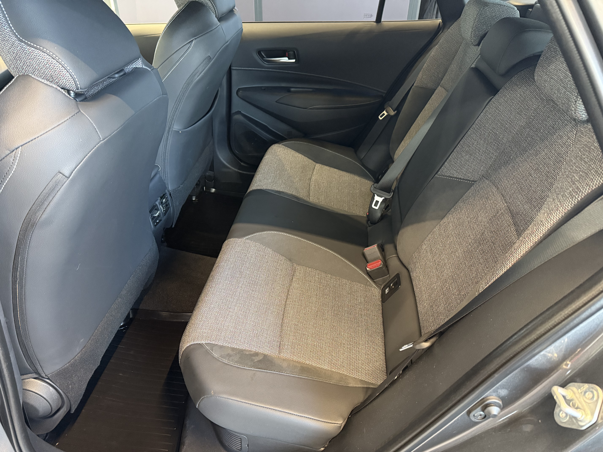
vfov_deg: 56.8
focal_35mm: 24
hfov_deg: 71.6
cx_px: 302
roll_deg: -1.1
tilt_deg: -34.5
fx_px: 418
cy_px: 226
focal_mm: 6.76
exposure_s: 1/33
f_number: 1.78
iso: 800
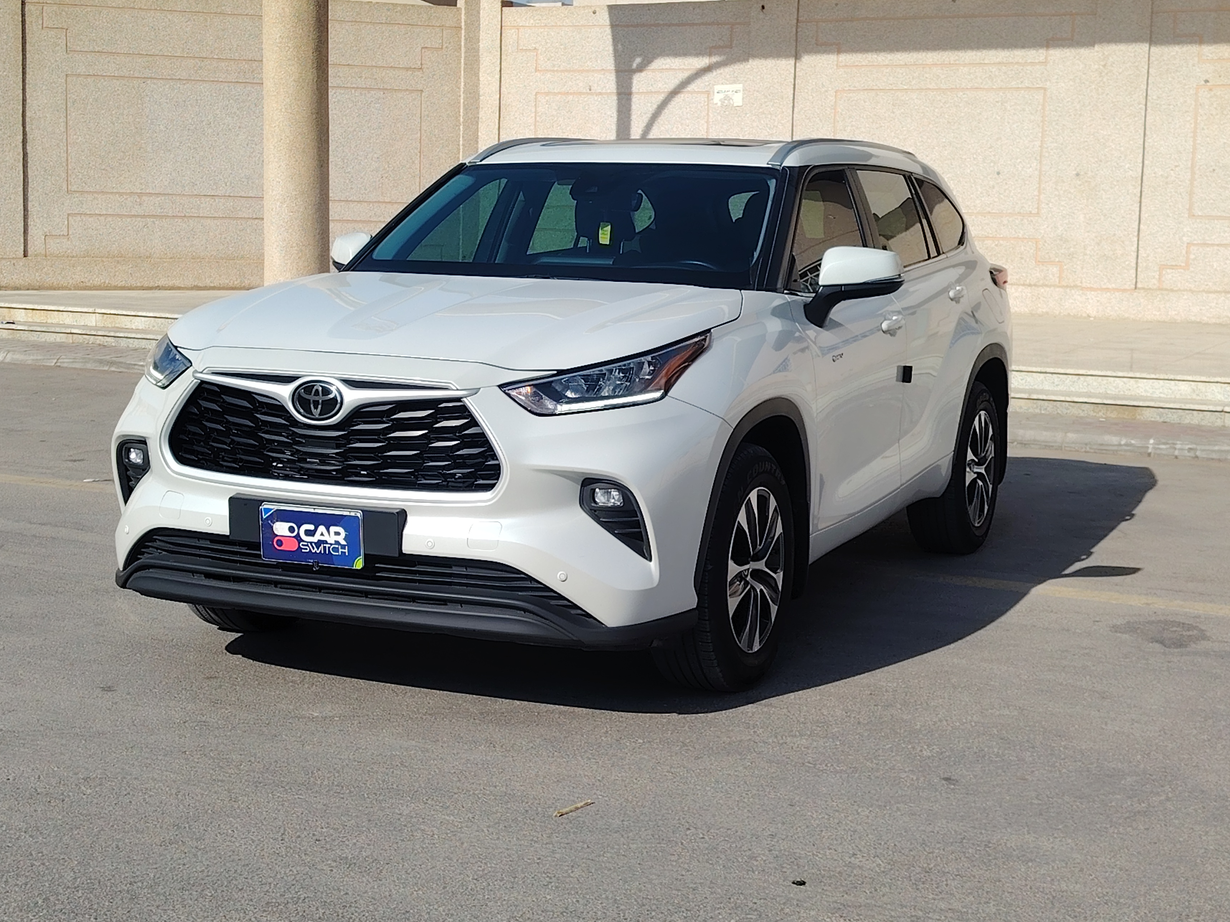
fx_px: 1990
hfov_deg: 34.3
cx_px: 567
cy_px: 394
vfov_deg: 26.1
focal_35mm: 56
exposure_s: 1/1234
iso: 100
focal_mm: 5.25
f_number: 1.75
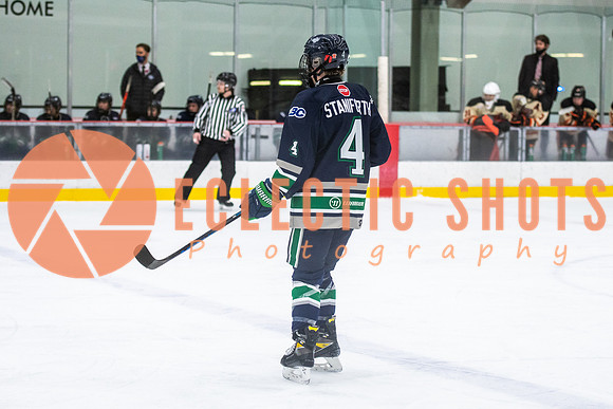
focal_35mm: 119
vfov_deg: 11.5
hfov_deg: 17.2
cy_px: 179
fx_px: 2026
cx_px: 346
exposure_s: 1/640
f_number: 2.8
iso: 1400
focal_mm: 70
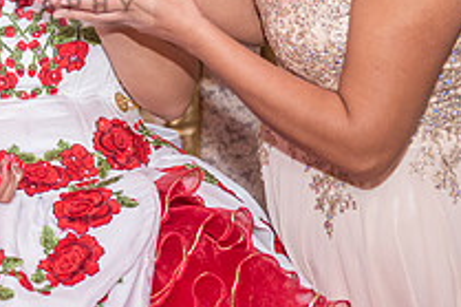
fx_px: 1779
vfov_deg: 9.8
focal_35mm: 139
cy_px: -25
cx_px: -33
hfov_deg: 14.5
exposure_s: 1/160
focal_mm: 50
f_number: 3.2
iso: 800
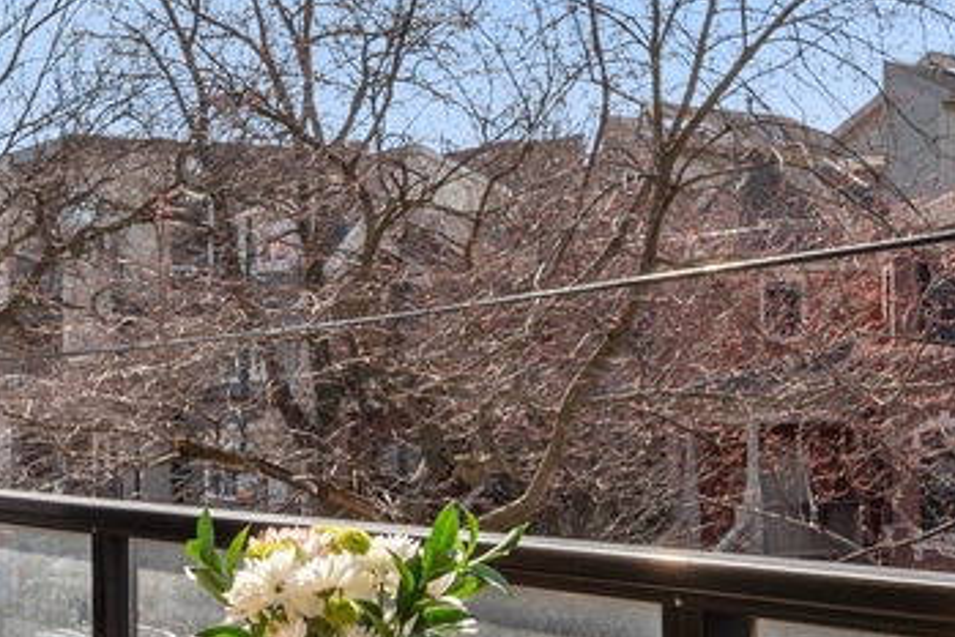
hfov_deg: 29.8
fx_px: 1725
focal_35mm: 65
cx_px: 116
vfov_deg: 20.8
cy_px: 457
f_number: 11
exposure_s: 1/20
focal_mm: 14
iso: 100
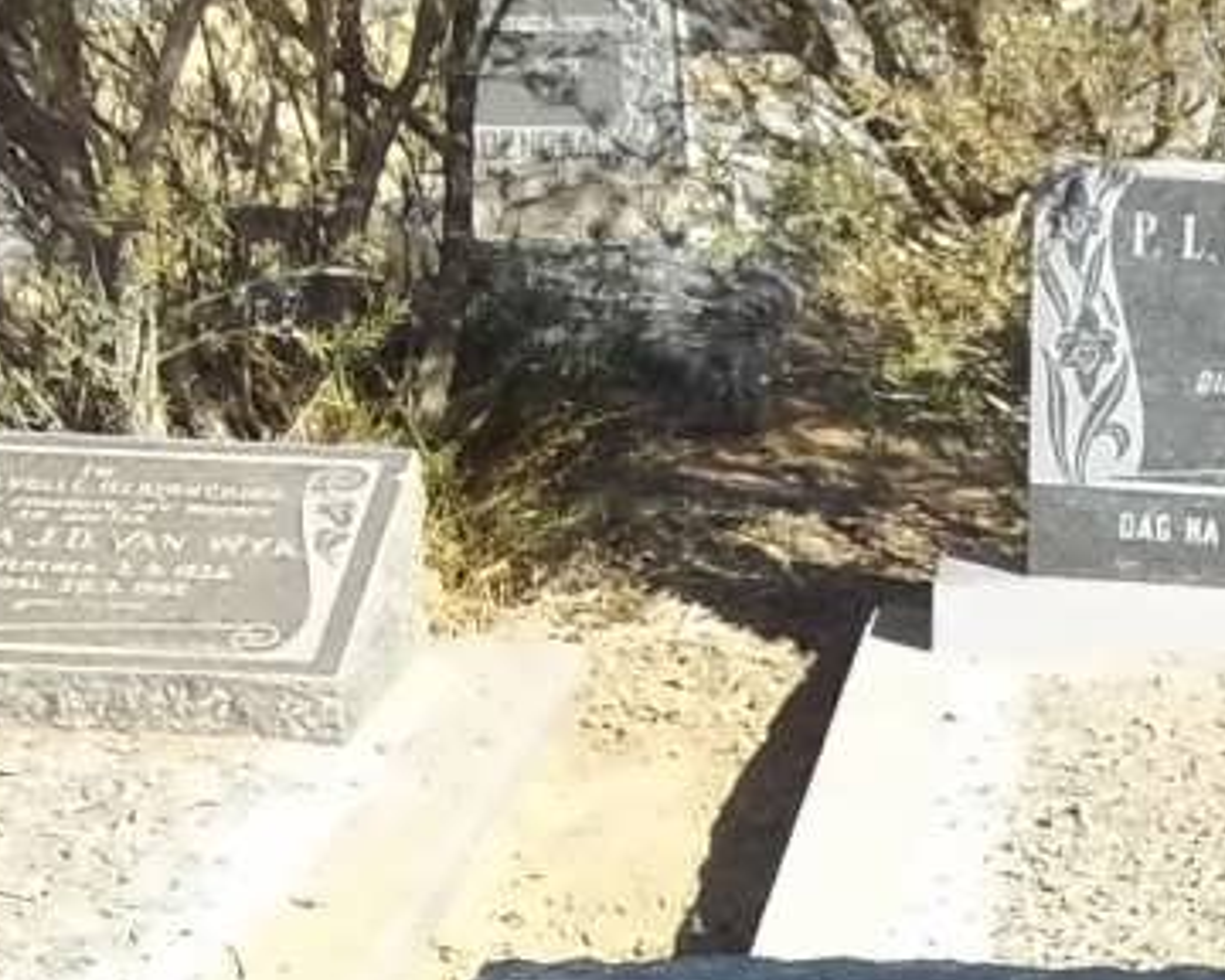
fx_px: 3771
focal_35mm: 104
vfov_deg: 14.0
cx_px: 1555
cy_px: 1388
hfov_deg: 17.4
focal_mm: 5.7
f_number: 2.9
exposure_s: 1/500
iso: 80
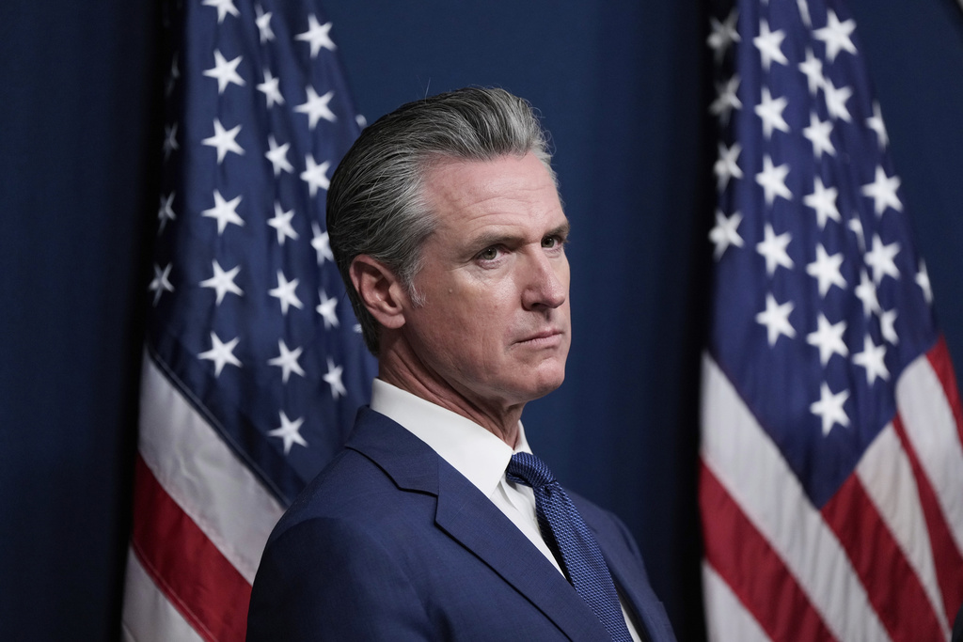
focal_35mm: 200
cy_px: 321
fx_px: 5350
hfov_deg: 10.3
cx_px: 482
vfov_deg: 6.9
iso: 2500
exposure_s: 1/500
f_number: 2.8
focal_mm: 200
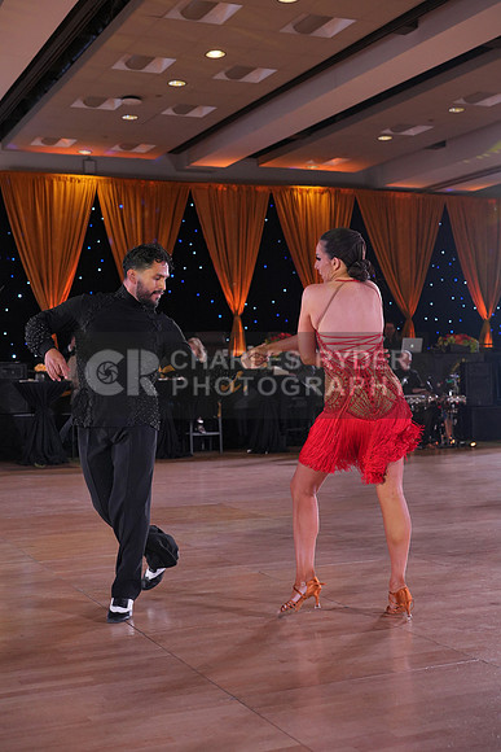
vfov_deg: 39.6
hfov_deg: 27.0
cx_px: 250
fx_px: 1043
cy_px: 376
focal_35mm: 50
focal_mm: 50
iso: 1250
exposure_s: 1/400
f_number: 4
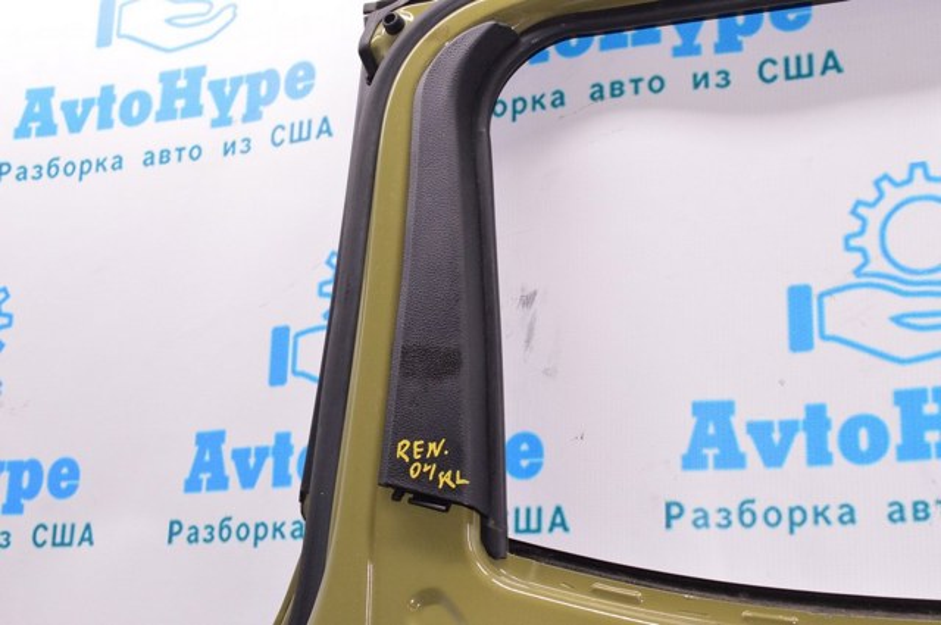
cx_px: 470
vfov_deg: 23.7
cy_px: 312
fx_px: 1488
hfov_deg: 35.1
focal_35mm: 57
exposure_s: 1/100
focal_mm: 38
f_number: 8
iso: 1600
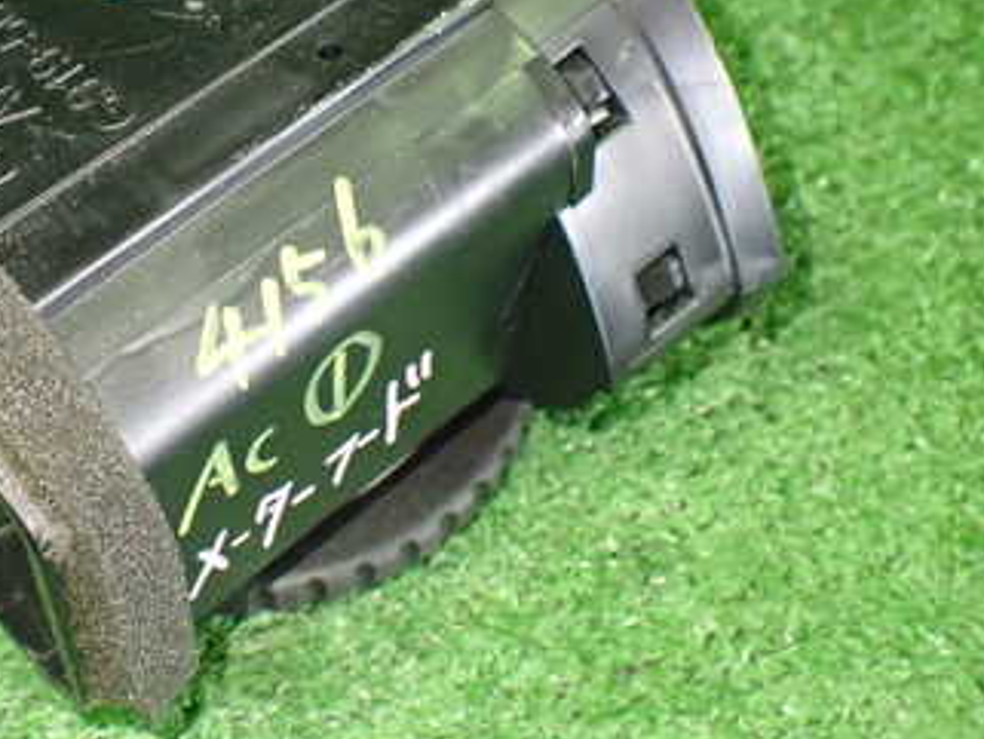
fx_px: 1592
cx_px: 162
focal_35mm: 56
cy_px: 236
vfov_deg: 26.0
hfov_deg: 33.1
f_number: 2.3
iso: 800
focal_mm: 5.4
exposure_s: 1/40
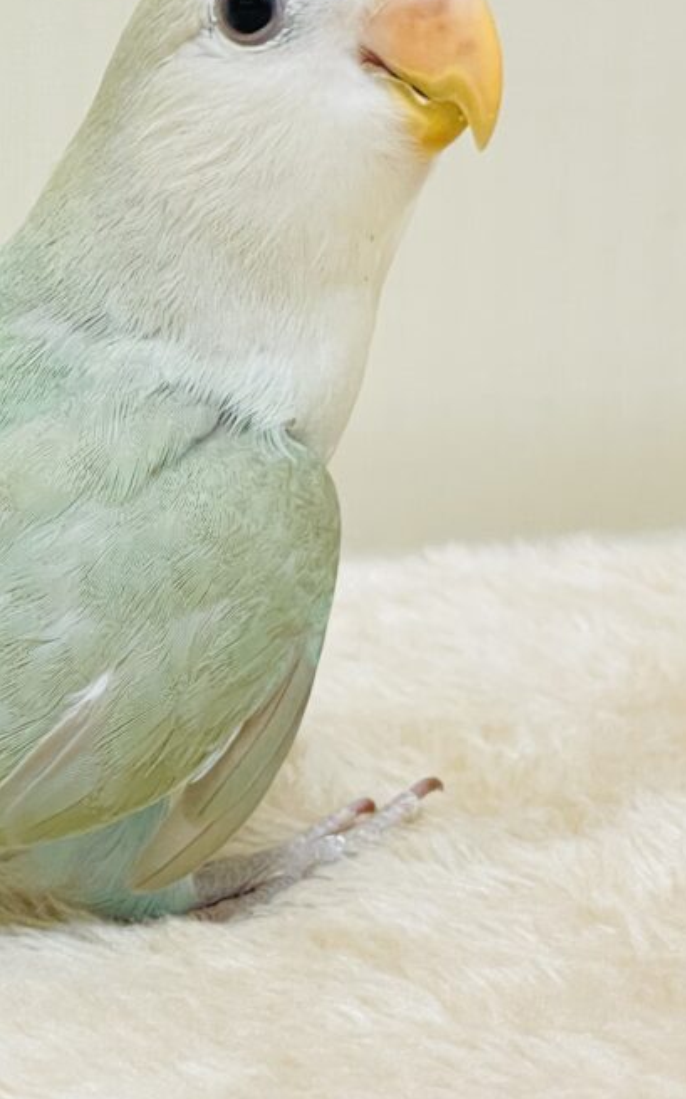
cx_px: 39
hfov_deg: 12.8
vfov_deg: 20.6
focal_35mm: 101
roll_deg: -0.1
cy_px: 488
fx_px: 3023
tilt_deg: -13.1
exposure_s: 1/99
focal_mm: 6
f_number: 2
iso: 125
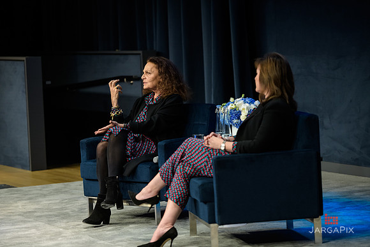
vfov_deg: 10.2
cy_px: 124
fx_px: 1388
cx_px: 185
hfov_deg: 15.2
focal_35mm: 135
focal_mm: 135
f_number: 3.2
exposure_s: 1/125
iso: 1600
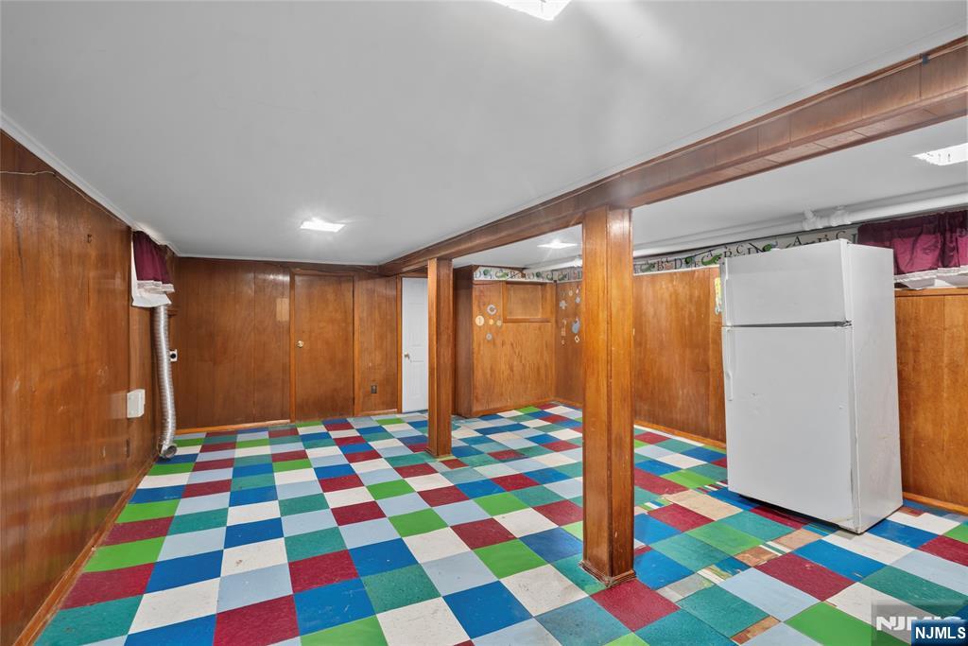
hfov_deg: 96.7
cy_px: 323
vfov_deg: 73.8
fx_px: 430
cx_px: 484
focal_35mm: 16
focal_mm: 16
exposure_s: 5
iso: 250
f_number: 9
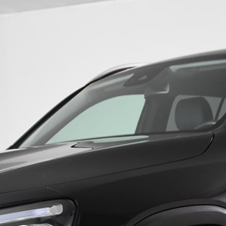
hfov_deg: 18.1
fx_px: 709
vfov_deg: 17.6
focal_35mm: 96
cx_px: 119
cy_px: 238
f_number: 4
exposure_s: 1/60
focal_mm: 22
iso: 1600
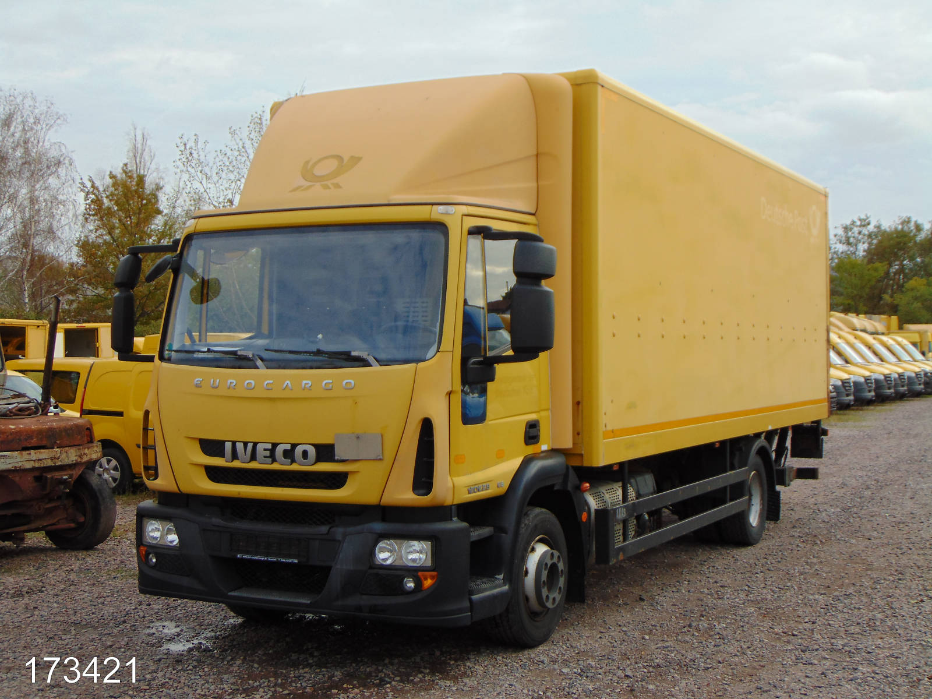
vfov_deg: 29.1
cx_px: 466
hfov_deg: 38.2
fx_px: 1346
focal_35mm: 50
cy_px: 350
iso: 80
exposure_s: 1/200
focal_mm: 9
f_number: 3.5
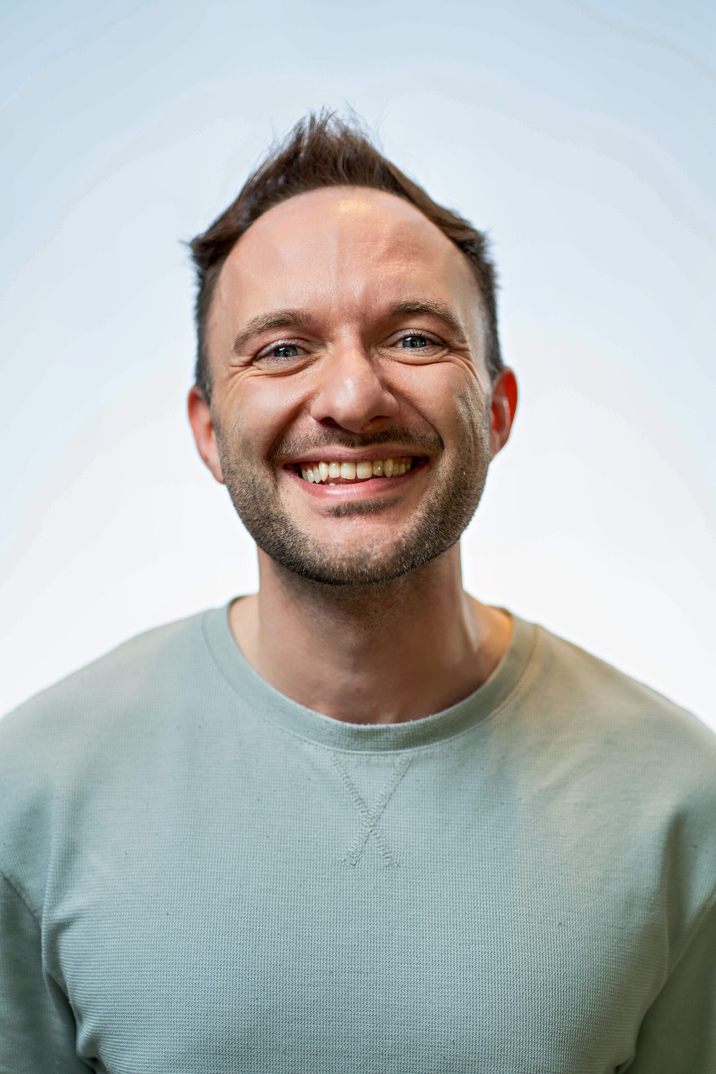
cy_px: 537
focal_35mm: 85
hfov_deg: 16.1
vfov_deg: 23.9
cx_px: 358
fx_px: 2535
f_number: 2
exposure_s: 1/250
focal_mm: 85
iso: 200
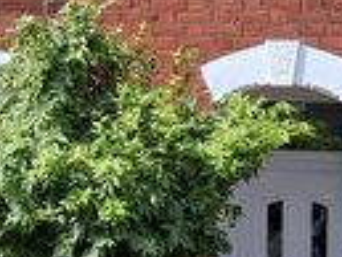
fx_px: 1236
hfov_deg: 15.5
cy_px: 81
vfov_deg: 11.9
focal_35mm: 125
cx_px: 13
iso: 50
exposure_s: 1/1408
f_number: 1.8
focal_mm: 5.54
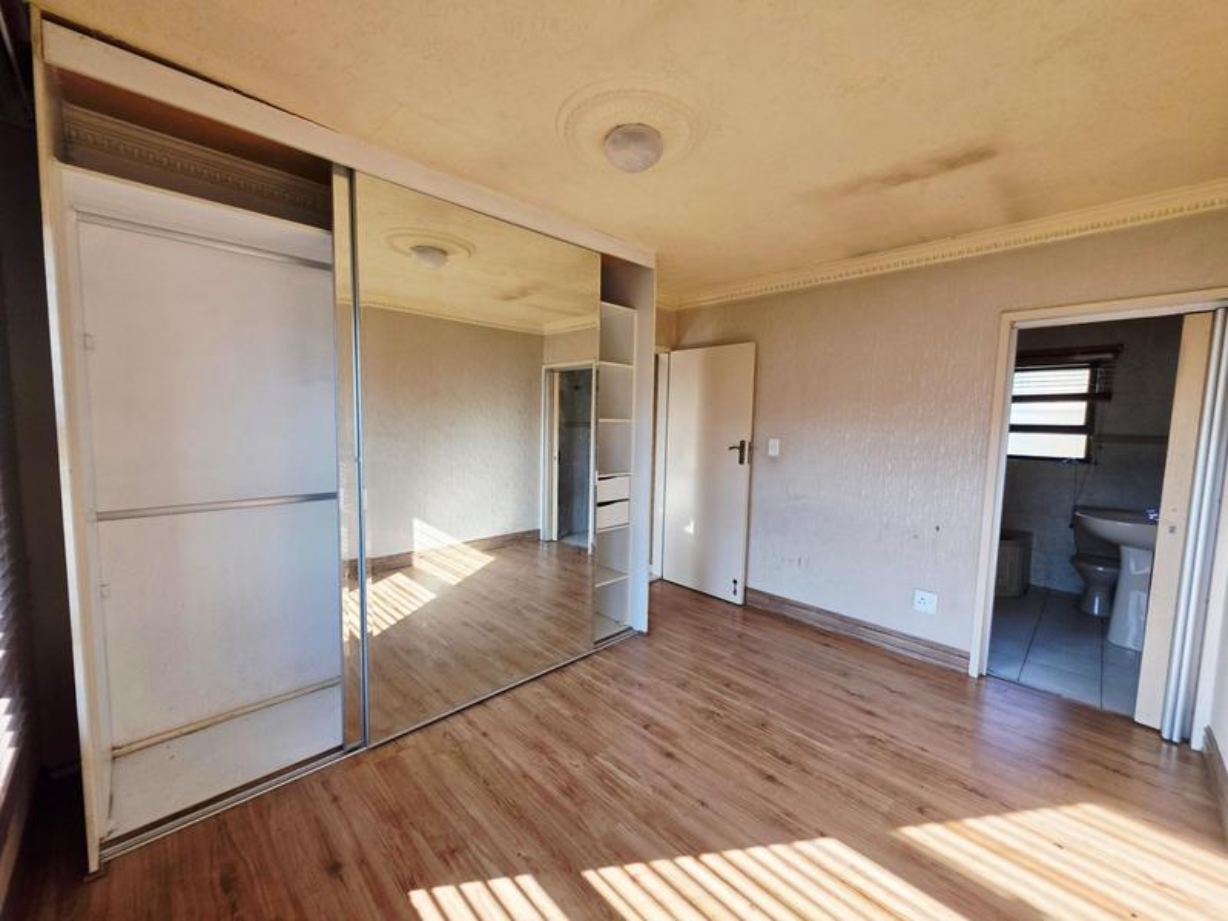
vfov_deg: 89.9
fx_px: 461
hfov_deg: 106.2
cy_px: 460
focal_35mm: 13
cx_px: 614
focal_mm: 2.2
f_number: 1.9
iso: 80
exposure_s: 1/370
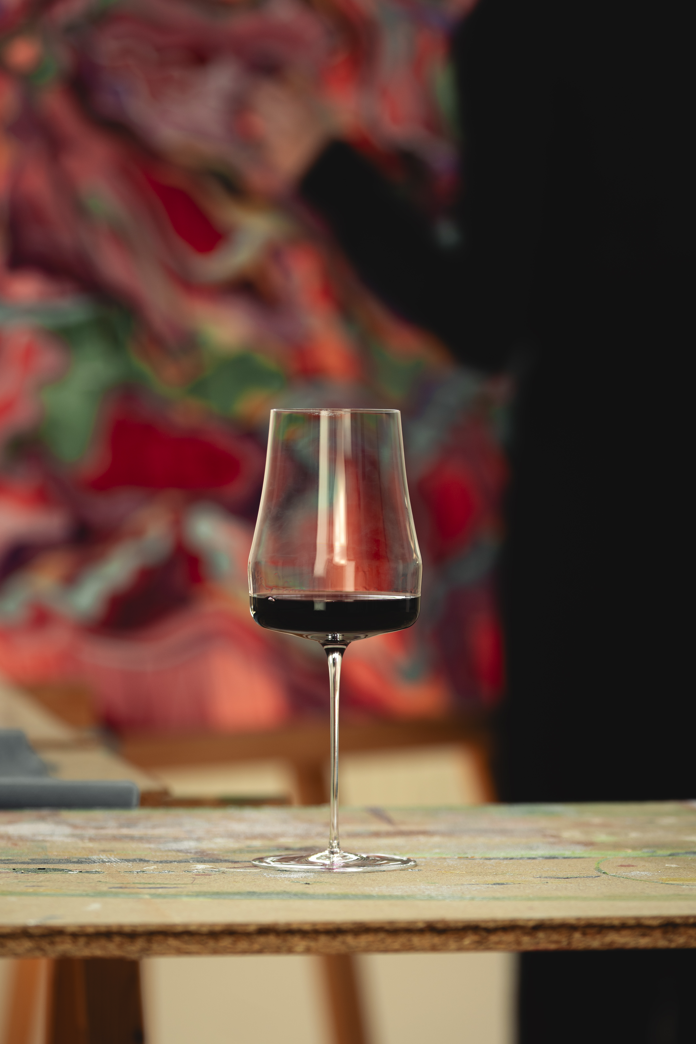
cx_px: 348
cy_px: 522
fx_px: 5333
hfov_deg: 7.5
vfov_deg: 11.2
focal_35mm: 184
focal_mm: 123
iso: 100
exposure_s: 1/125
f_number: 2.8
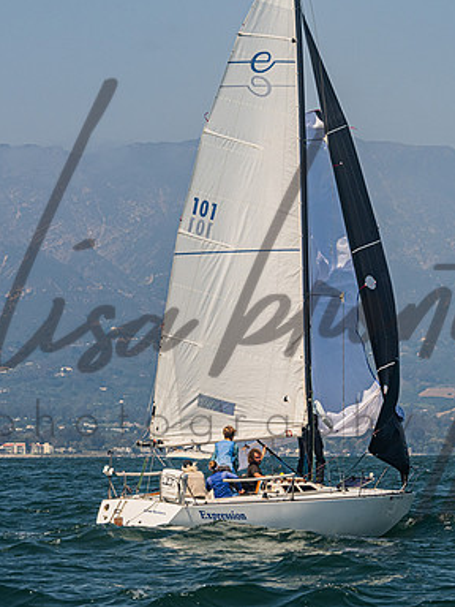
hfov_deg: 6.4
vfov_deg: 8.5
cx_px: 336
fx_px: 4066
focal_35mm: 232
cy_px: 270
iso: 400
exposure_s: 1/2000
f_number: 8
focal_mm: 120
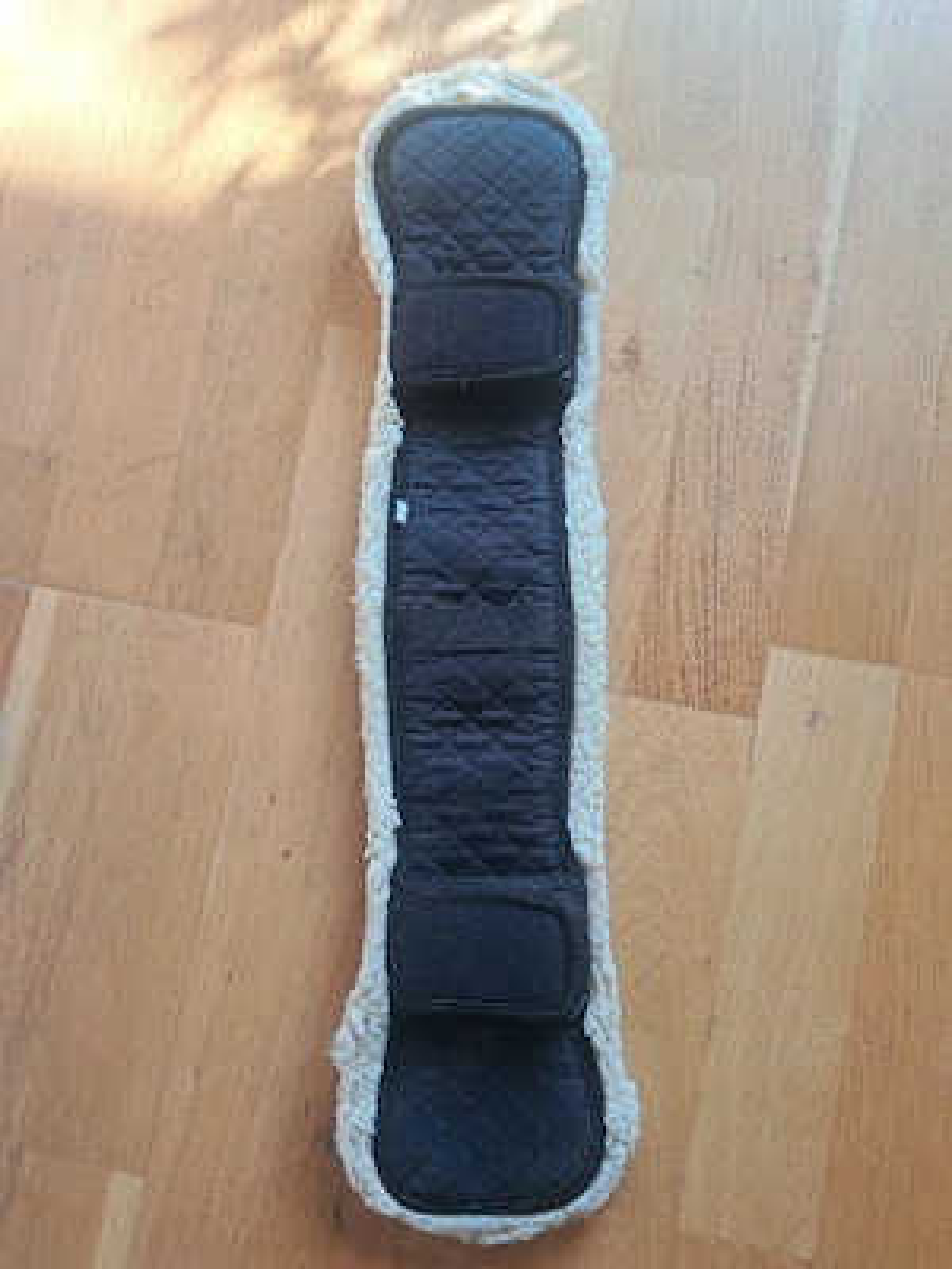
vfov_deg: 71.6
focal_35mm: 24
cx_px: 476
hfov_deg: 56.8
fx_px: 880
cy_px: 634
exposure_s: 1/100
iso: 50
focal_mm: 5.23
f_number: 1.8
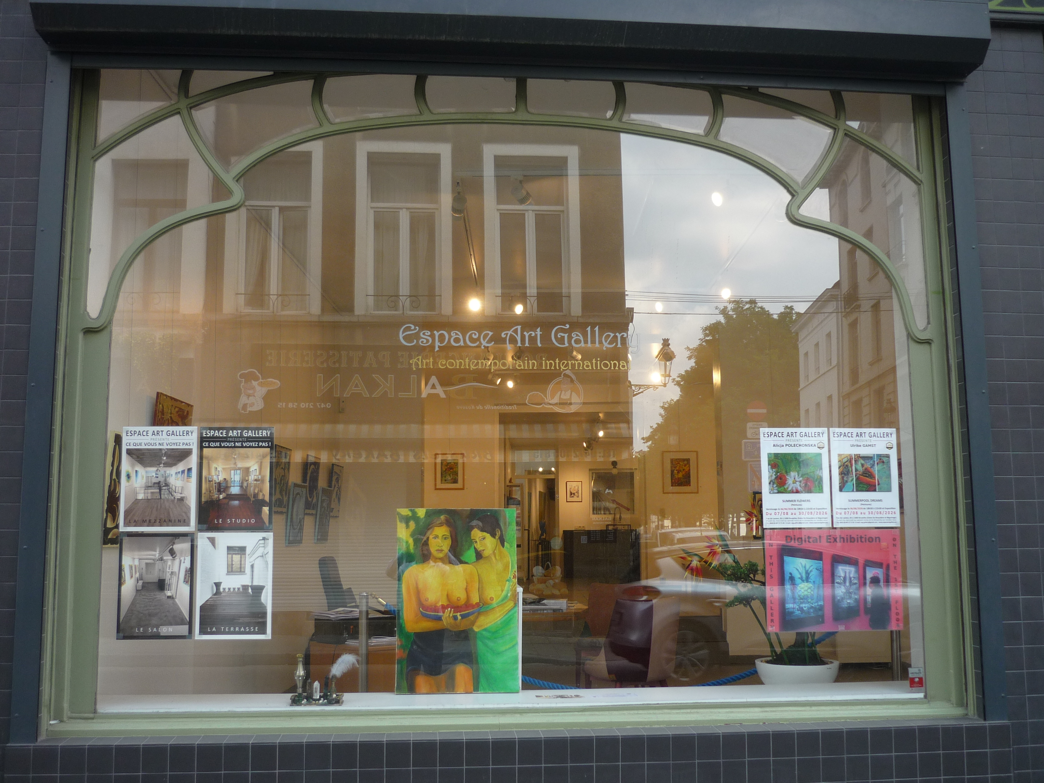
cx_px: 522
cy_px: 392
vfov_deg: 42.9
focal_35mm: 33
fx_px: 995
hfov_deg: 55.4
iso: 100
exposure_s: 1/160
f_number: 2.8
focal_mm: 5.5
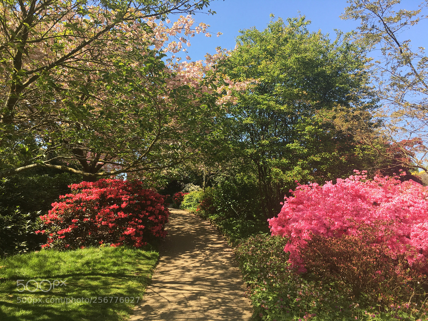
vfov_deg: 48.2
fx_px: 359
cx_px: 214
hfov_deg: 61.7
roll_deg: -0.6
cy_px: 160
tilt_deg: +8.7
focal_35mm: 29
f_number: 2.2
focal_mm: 4.15
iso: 25
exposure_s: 1/513
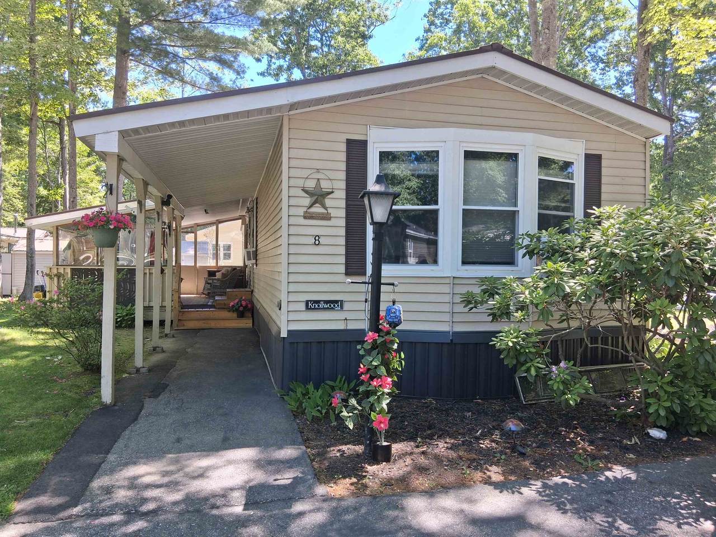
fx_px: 538
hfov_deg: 67.3
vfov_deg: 53.1
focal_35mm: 26
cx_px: 358
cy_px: 268
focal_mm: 3.98
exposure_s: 1/120
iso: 32
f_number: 1.8
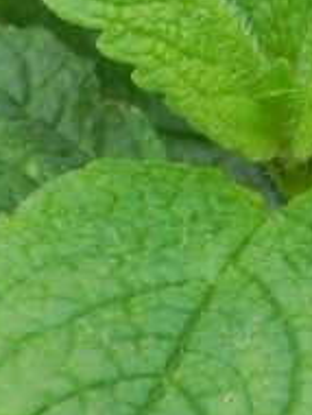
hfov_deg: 3.4
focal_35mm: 441
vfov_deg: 4.5
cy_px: 0
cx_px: 559
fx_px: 5288
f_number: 5
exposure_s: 1/160
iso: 160
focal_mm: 18.8
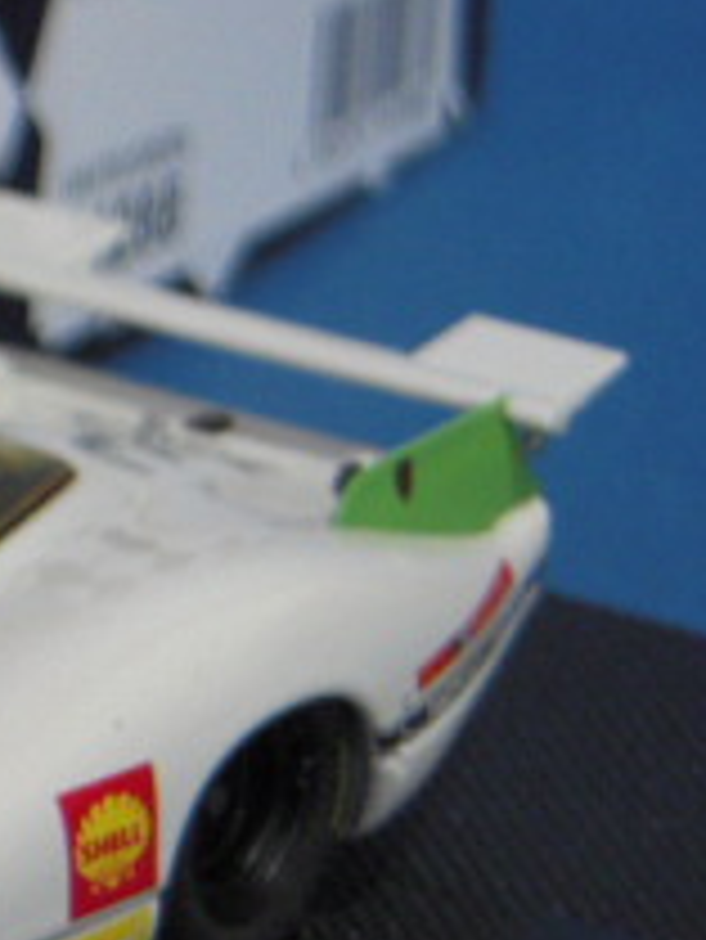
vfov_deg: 9.3
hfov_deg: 6.8
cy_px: 882
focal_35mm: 211
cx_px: -639
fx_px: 5732
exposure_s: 1/20
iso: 400
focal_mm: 12.3
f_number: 4.2
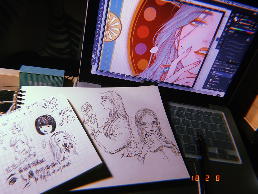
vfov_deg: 48.2
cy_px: 97
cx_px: 129
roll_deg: -15.9
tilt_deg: -30.1
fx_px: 216
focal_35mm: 29
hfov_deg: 61.7
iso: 64
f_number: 2.2
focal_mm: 4.15
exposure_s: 1/33
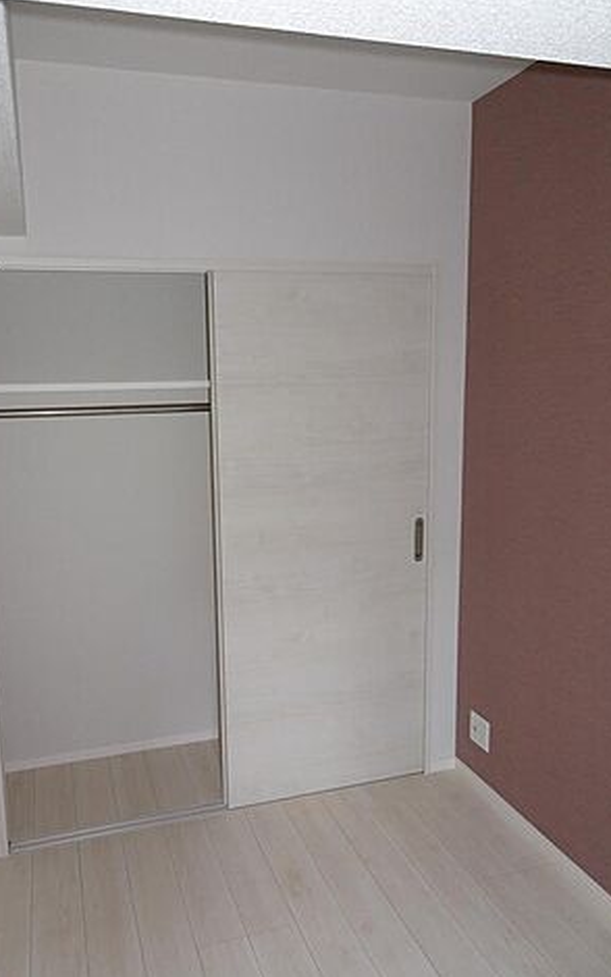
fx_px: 692
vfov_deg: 70.4
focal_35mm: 26
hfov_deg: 47.4
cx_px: 247
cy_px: 488
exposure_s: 1/30
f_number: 3.5
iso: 250
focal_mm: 4.1
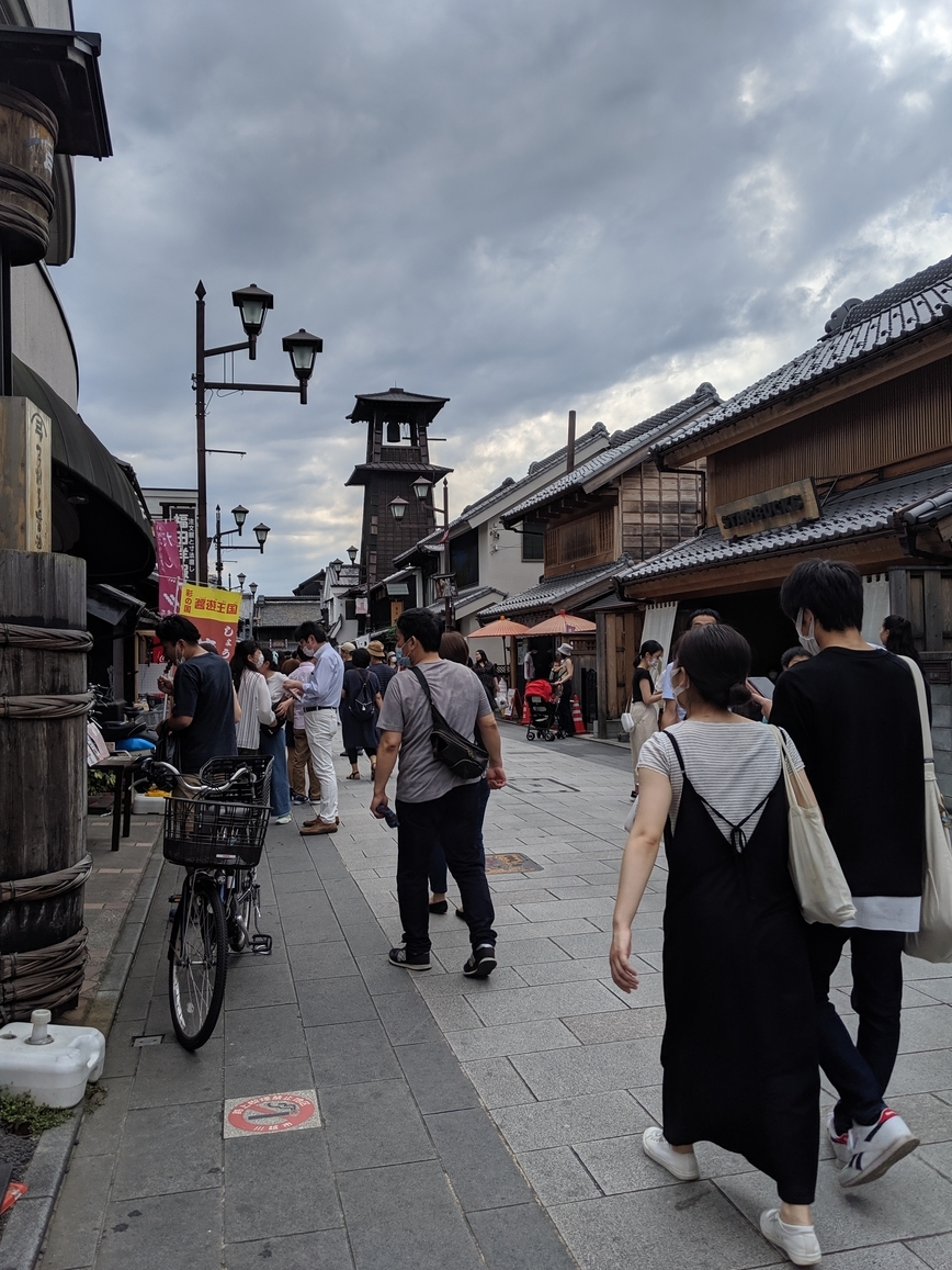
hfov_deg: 49.8
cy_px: 643
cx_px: 469
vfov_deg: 63.4
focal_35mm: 28
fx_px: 1027
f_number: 1.8
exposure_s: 1/3356
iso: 43
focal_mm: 4.44
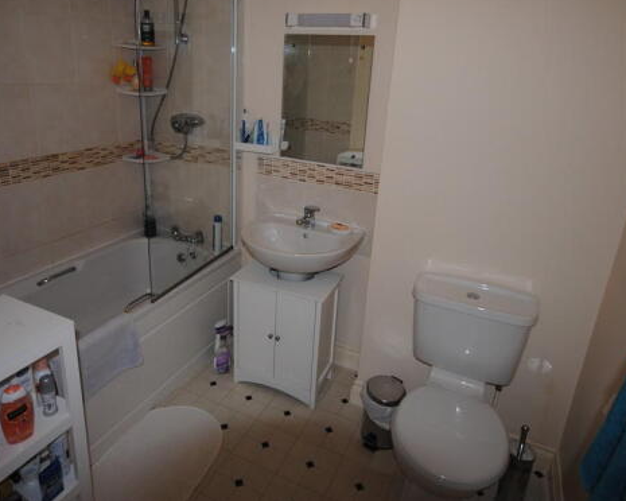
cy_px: 209
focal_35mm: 26
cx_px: 281
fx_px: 475
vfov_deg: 55.3
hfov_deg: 66.6
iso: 200
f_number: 4.5
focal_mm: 13
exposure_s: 1/60
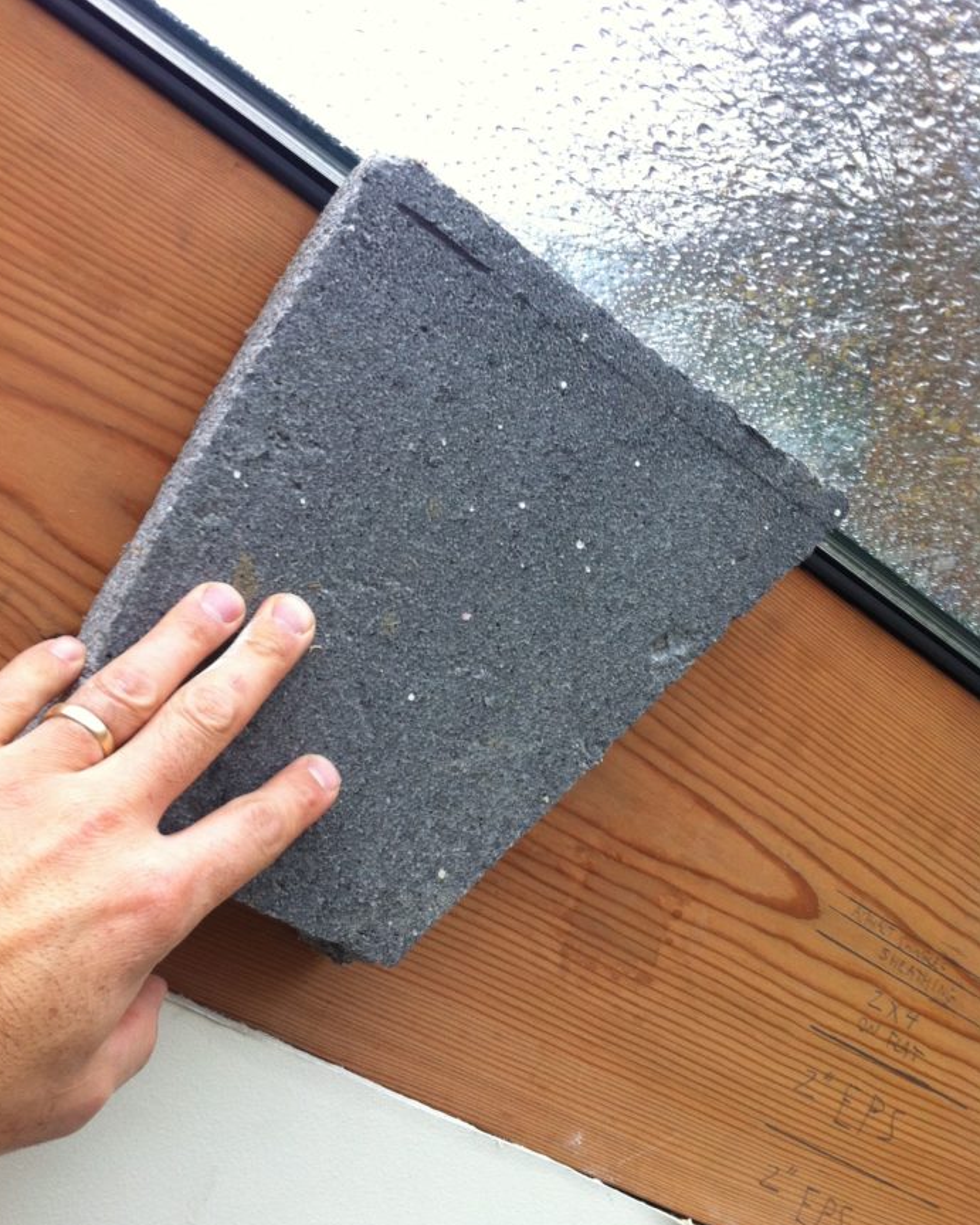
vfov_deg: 49.1
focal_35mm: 37
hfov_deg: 40.1
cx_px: 486
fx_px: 1342
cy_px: 617
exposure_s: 1/15
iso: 80
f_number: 2.8
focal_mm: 3.85
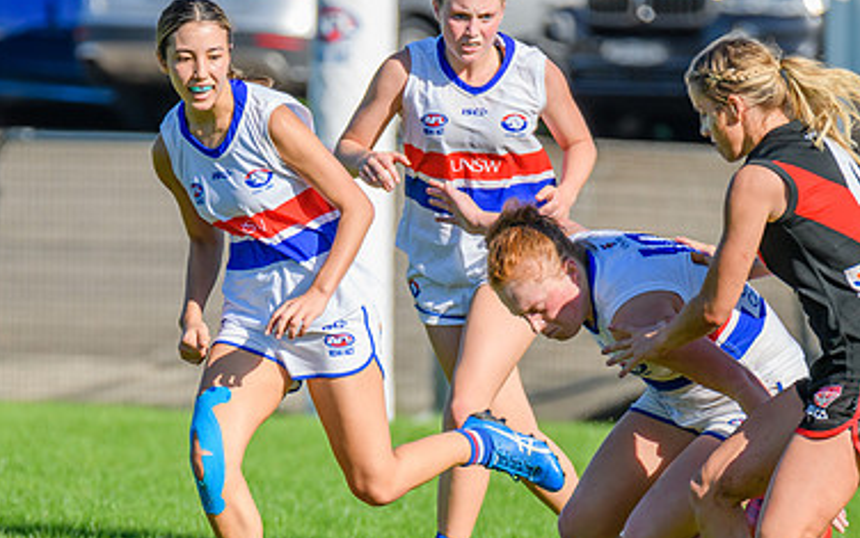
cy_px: 458
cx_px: 302
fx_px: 20836
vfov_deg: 1.5
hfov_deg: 2.4
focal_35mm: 889
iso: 640
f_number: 8
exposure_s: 1/1600
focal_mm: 460
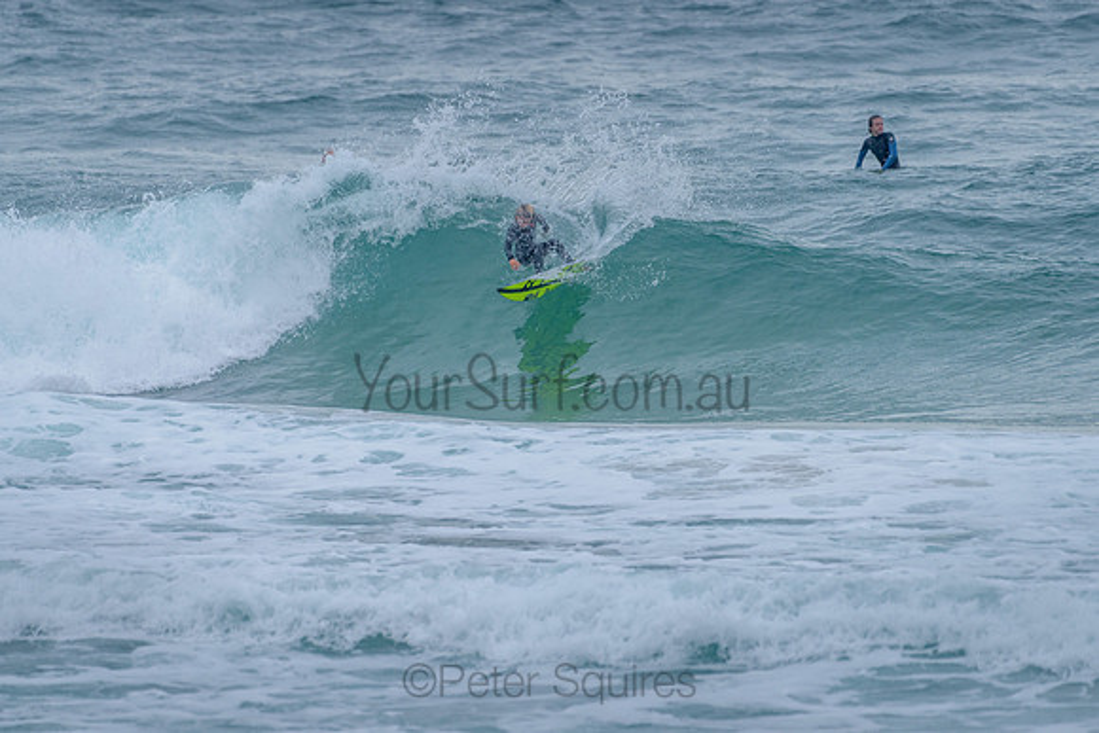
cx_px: 551
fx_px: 18710
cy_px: 285
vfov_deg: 2.2
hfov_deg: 3.4
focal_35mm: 613
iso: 560
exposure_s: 1/1250
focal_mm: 500
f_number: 5.6
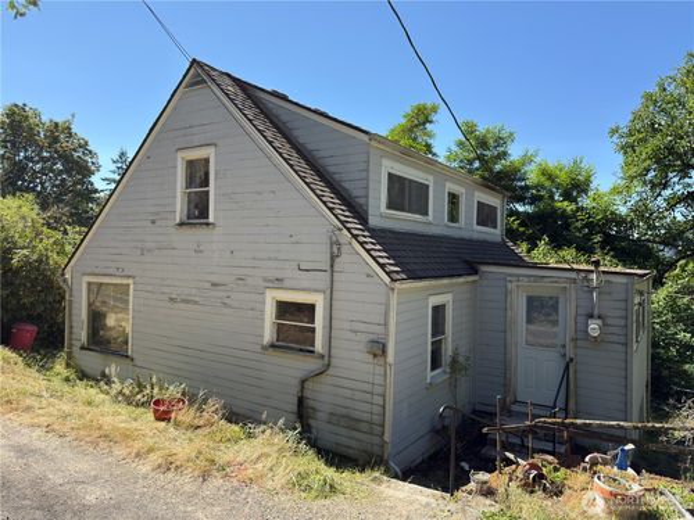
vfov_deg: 56.8
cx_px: 347
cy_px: 260
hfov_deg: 71.6
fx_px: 481
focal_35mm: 24
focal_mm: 6.76
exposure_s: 1/2445
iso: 80
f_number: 1.78
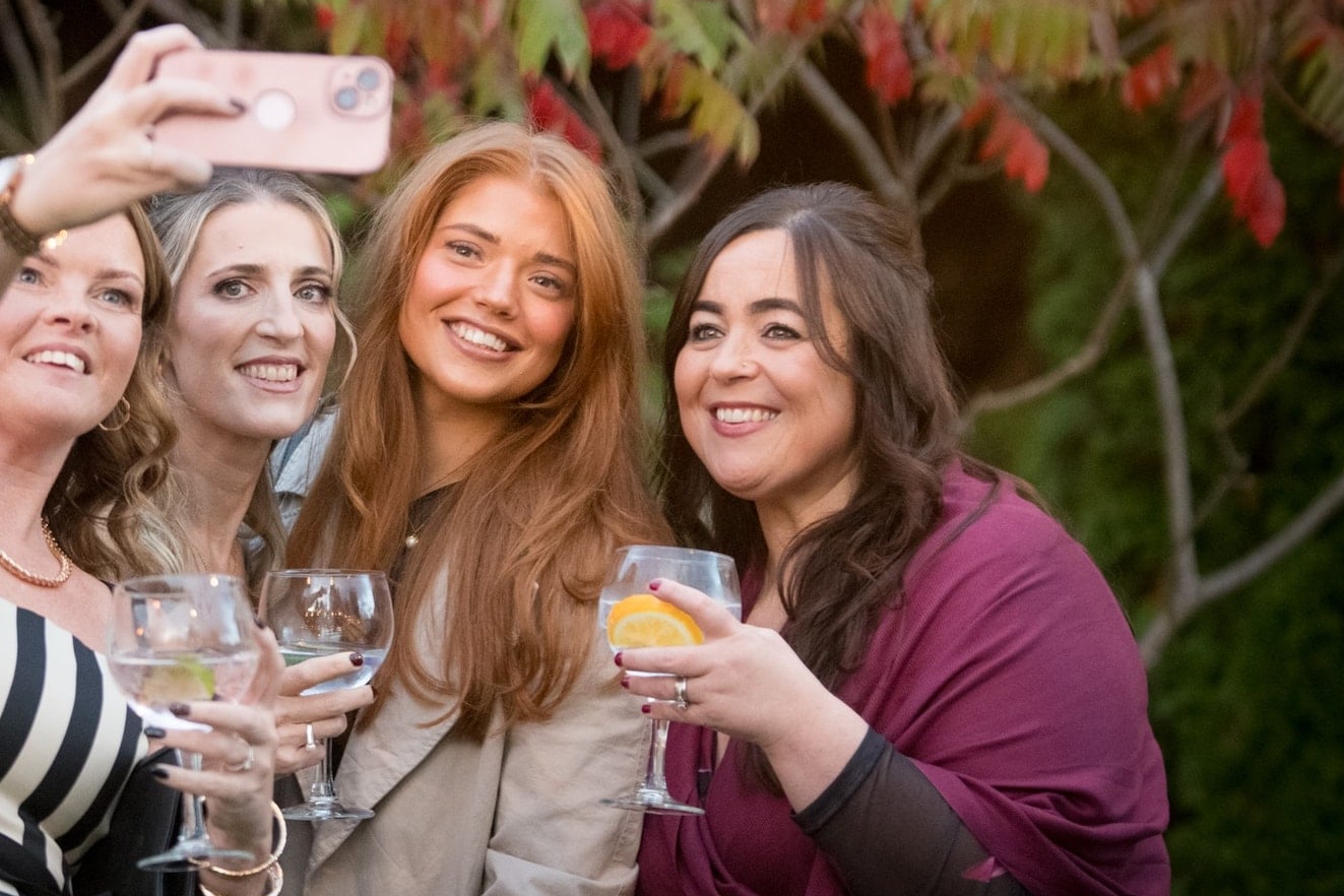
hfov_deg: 11.8
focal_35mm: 174
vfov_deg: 7.9
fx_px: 6495
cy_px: 363
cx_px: 442
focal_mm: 112
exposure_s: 1/640
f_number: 2.8
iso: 4000
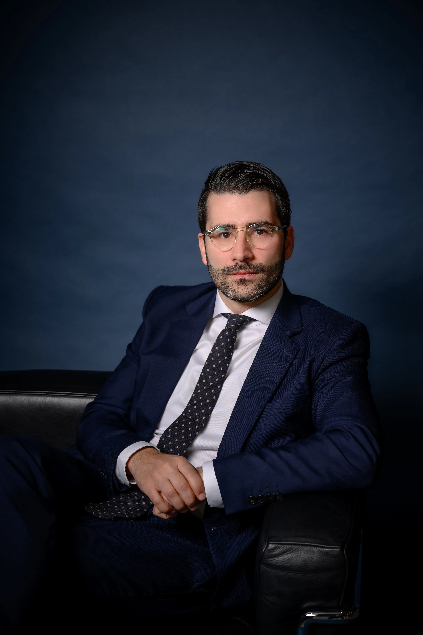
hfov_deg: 22.3
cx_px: 212
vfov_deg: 32.9
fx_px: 1075
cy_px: 318
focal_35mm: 61
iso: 160
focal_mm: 61
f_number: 5
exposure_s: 1/160
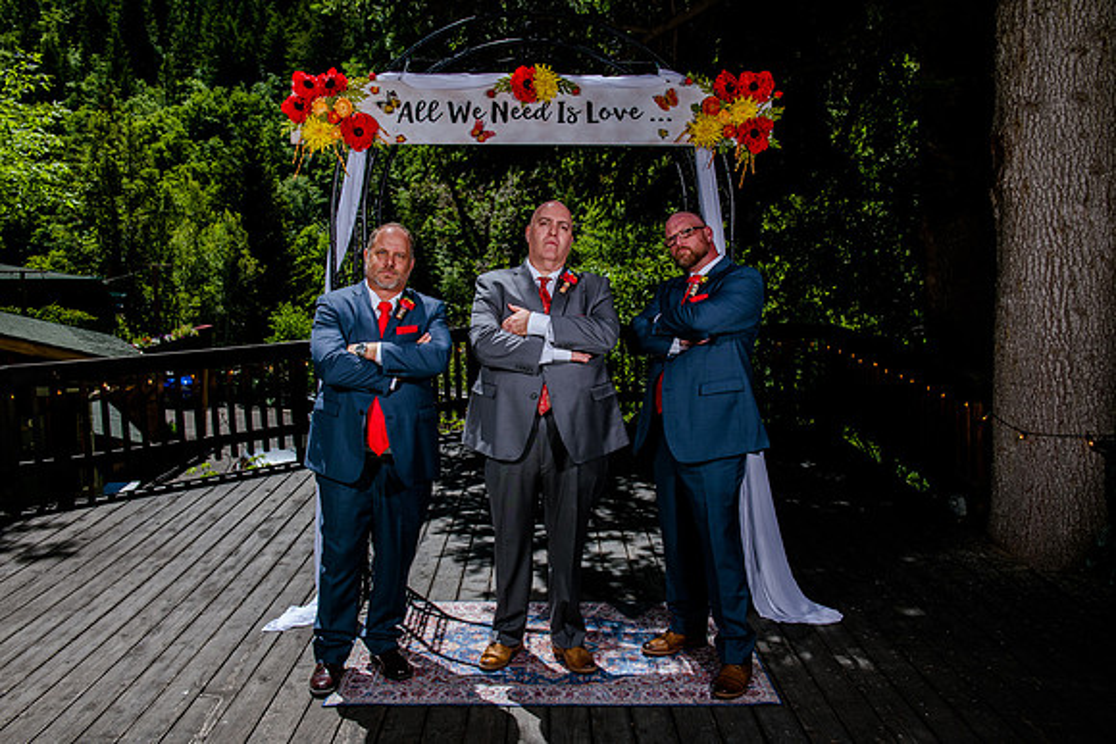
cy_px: 355
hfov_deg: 58.1
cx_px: 549
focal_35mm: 32
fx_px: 1004
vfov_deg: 40.7
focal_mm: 31
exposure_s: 1/400
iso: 160
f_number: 8
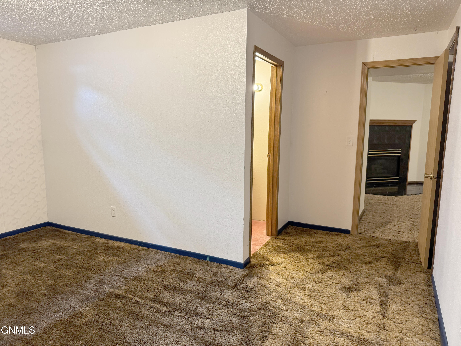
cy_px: 173
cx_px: 230
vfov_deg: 56.8
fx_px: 320
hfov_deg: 71.6
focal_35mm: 24
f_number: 1.78
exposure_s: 1/60
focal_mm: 6.76
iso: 250
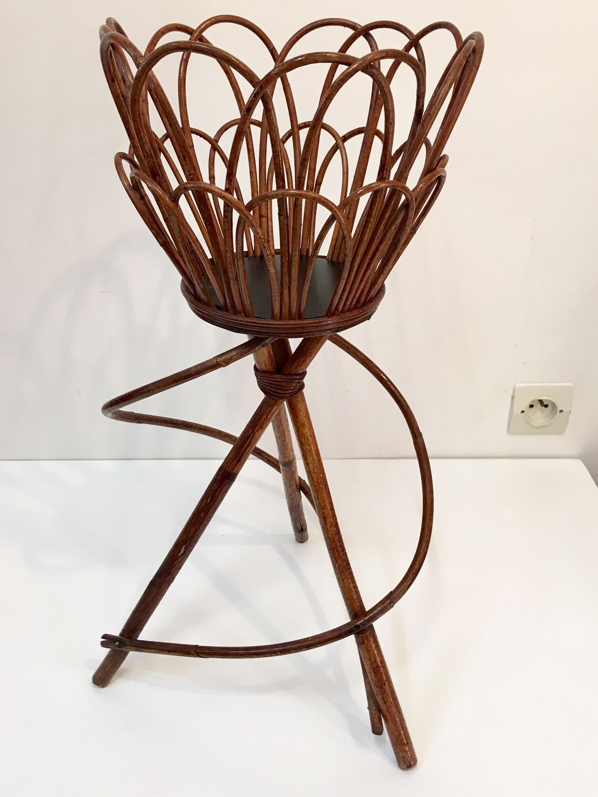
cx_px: 296
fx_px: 806
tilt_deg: -29.2
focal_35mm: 35
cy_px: 361
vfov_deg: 52.5
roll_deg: +0.3
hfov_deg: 40.7
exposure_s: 1/33
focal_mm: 4.15
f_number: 2.2
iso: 80
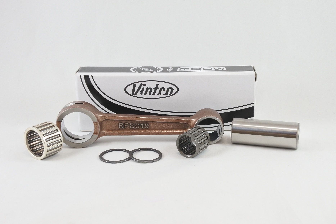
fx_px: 411
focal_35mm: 44
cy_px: 112
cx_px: 168
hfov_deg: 44.5
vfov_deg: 30.5
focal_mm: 16.5
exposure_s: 1/125
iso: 450
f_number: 4.5
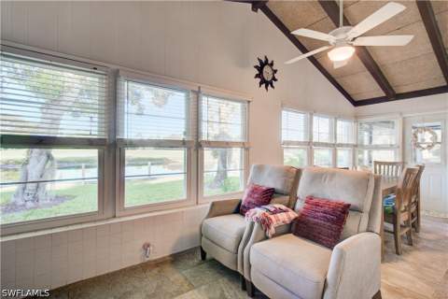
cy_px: 150
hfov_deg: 96.7
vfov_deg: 73.7
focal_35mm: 16
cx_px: 224
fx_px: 199
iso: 500
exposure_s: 1/10
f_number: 8
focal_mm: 16
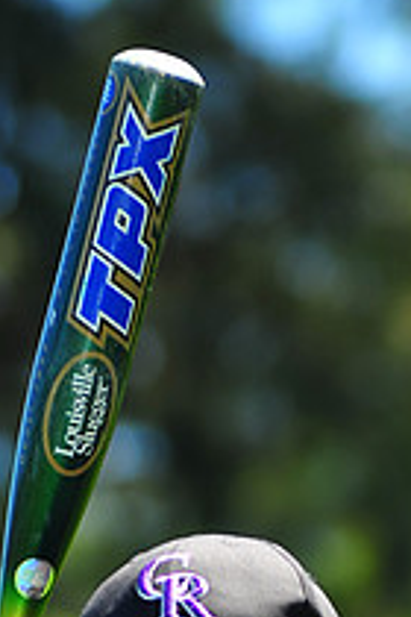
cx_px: 255
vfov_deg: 4.1
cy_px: 784
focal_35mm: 496
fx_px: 8493
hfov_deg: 2.8
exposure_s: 1/500
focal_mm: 180
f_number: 5
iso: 200
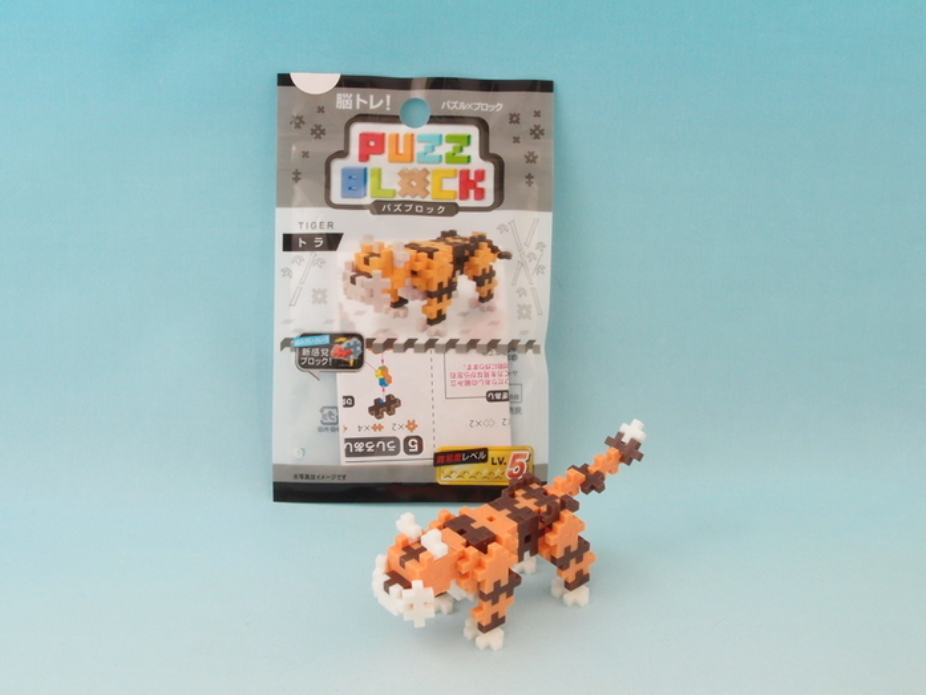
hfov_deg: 47.8
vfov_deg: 36.8
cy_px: 332
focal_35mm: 39
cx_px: 436
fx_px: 1043
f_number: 8
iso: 100
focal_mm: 7.41
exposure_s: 1/1.3
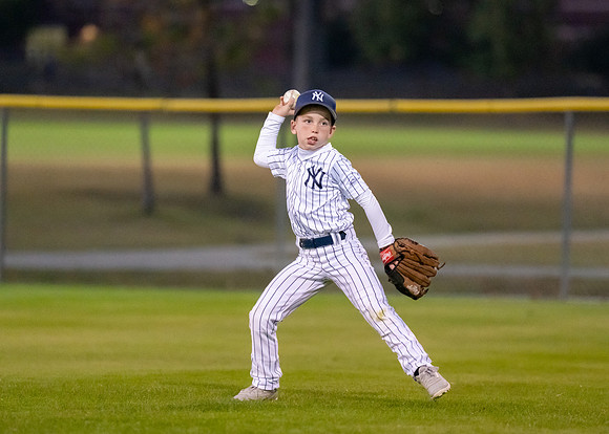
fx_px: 5386
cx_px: 305
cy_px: 181
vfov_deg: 4.6
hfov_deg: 6.5
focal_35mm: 311
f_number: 2.8
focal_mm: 200
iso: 4000
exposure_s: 1/1000
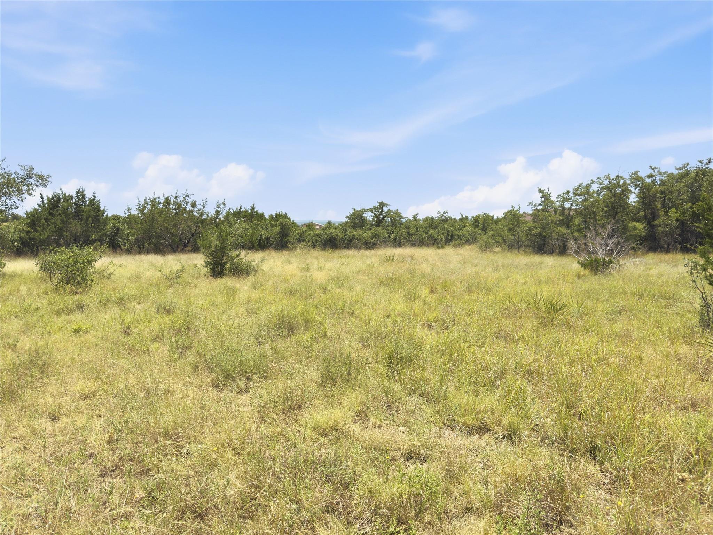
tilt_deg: -5.3
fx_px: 494
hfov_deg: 71.6
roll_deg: +0.7
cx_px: 356
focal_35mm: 24
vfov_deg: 56.8
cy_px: 268
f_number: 1.8
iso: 64
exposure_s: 1/7042
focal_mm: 6.8
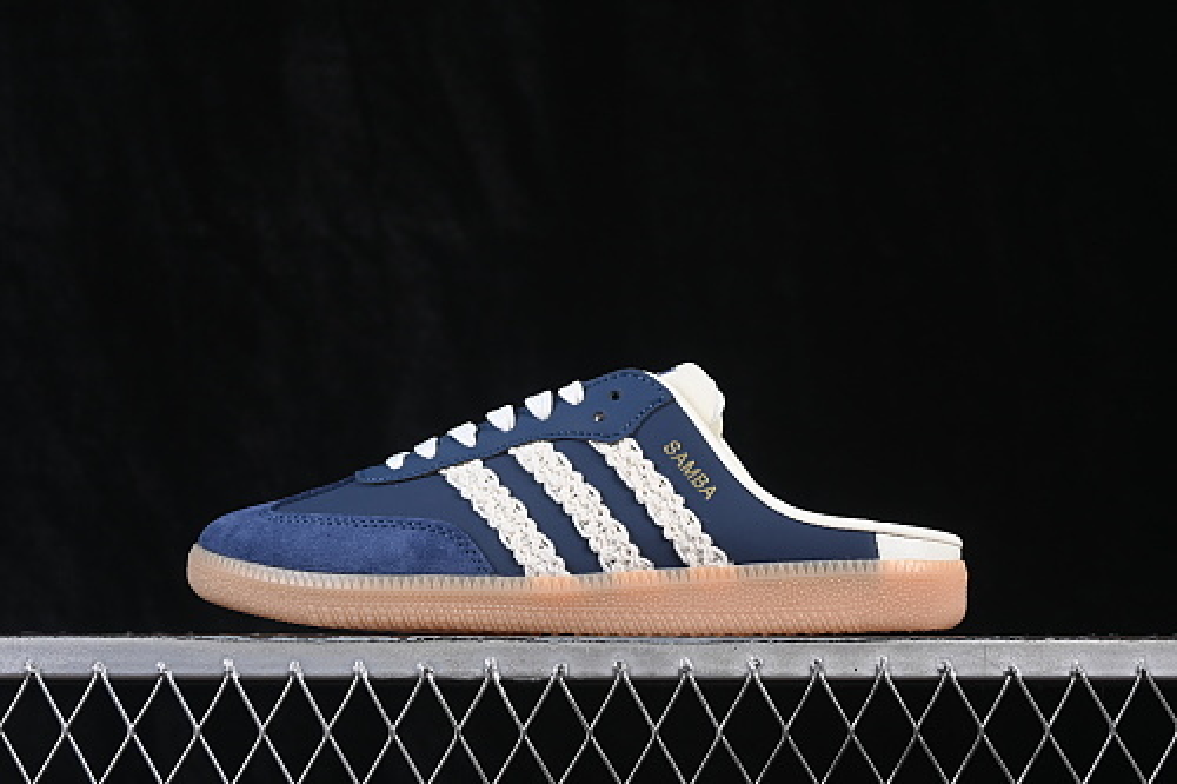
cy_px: 392
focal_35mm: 75
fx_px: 2451
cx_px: 588
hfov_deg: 27.0
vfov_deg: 18.2
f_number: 7.1
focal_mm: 50
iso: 160
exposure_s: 1/80
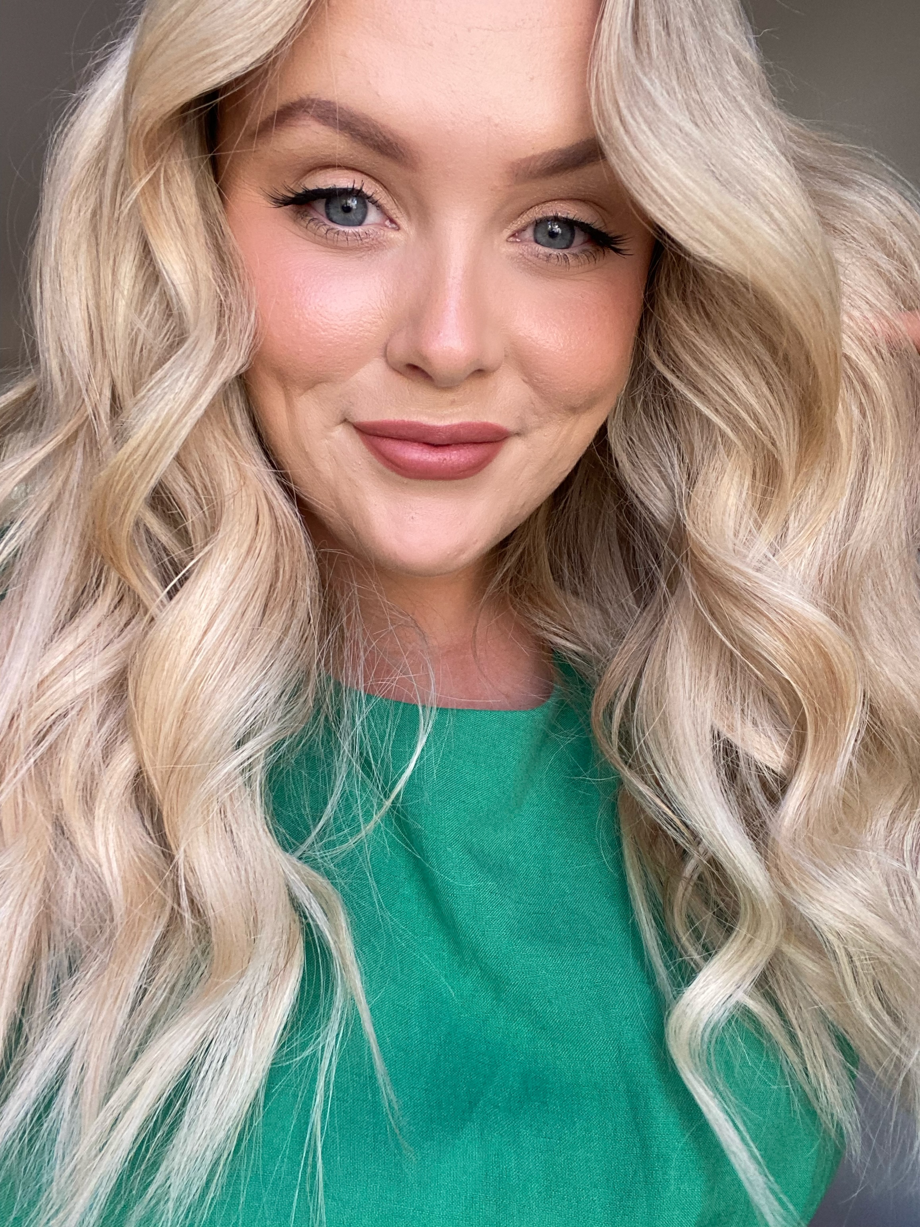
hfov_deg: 46.8
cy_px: 614
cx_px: 460
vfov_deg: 60.0
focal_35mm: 30
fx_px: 1063
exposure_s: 1/122
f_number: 2.2
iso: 64
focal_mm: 2.71
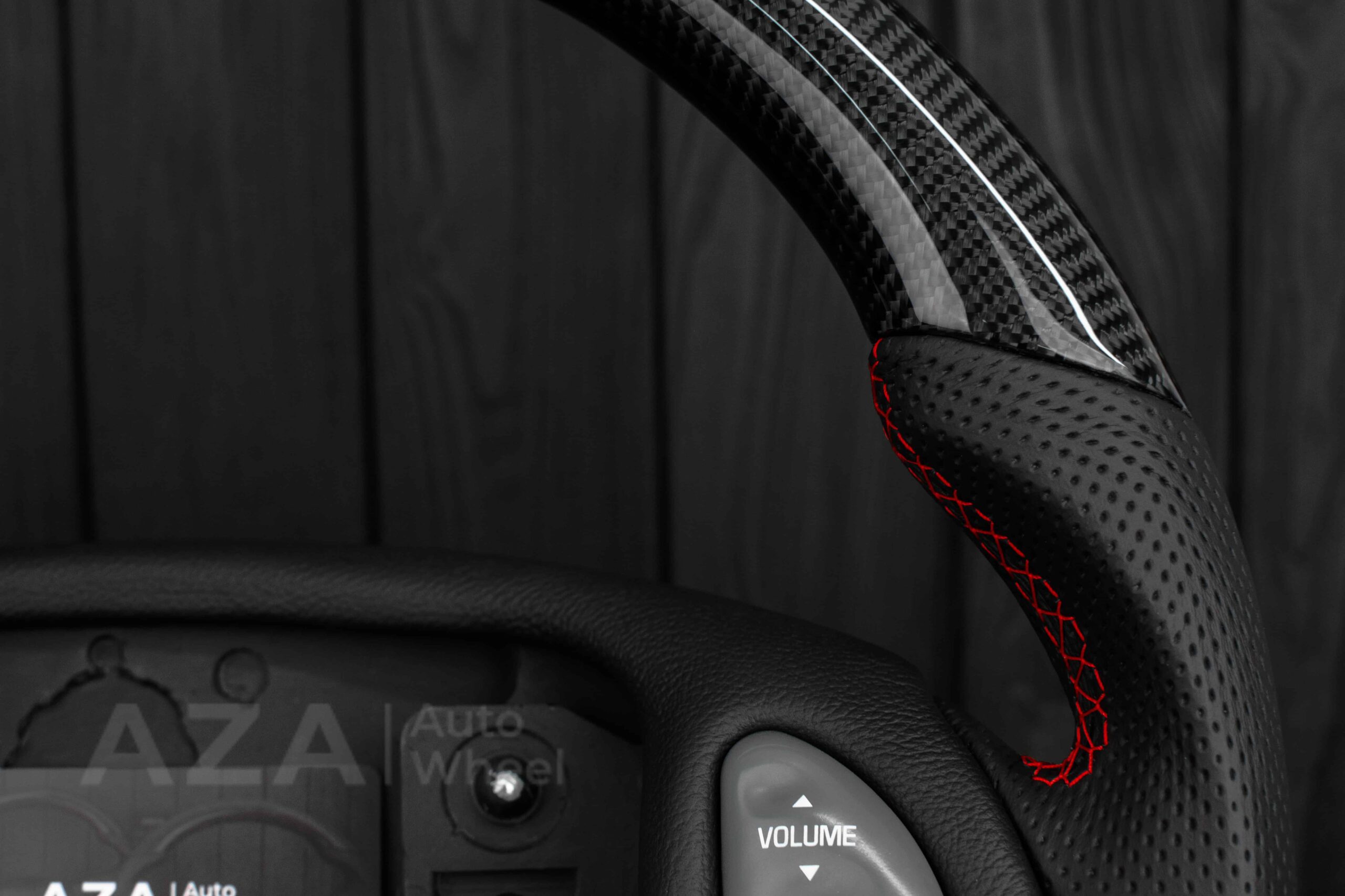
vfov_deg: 25.8
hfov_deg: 37.8
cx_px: 672
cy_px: 448
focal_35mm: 52
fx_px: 1961
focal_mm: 35
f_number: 6.3
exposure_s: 1/125
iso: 500
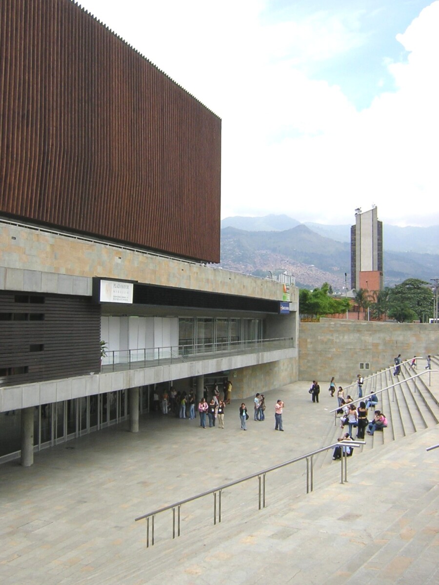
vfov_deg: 51.4
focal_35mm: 36
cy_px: 292
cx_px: 220
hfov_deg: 39.7
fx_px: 609
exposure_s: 1/261
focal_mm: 4.7
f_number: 5.2
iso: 100
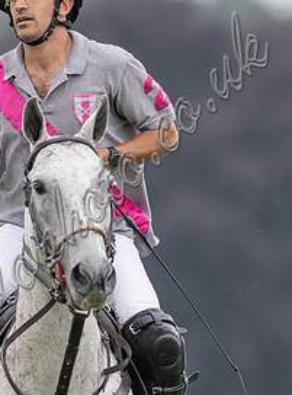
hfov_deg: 1.2
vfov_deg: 1.6
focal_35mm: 1259
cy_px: 166
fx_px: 14296
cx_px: -2
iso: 640
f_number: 2.8
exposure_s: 1/4000
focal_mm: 300
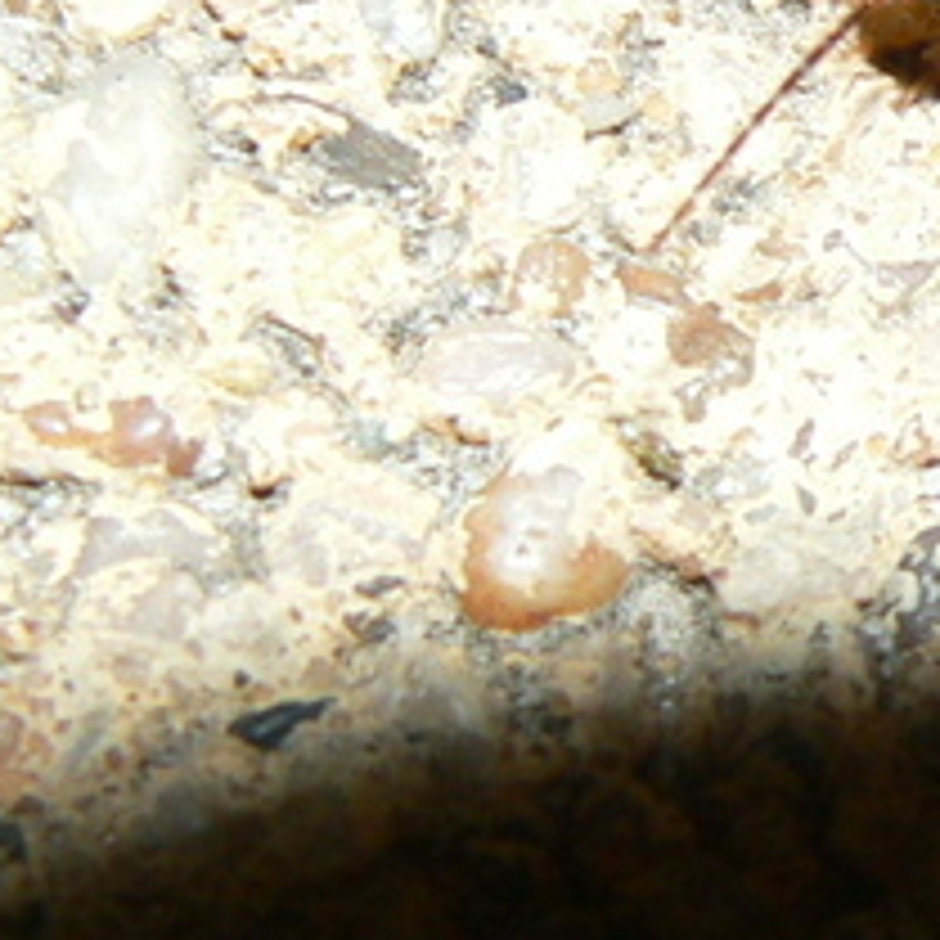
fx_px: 8080
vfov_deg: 6.7
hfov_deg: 6.6
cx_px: 1140
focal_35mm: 263
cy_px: 382
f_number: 4
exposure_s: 1/60
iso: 100
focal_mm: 12.1
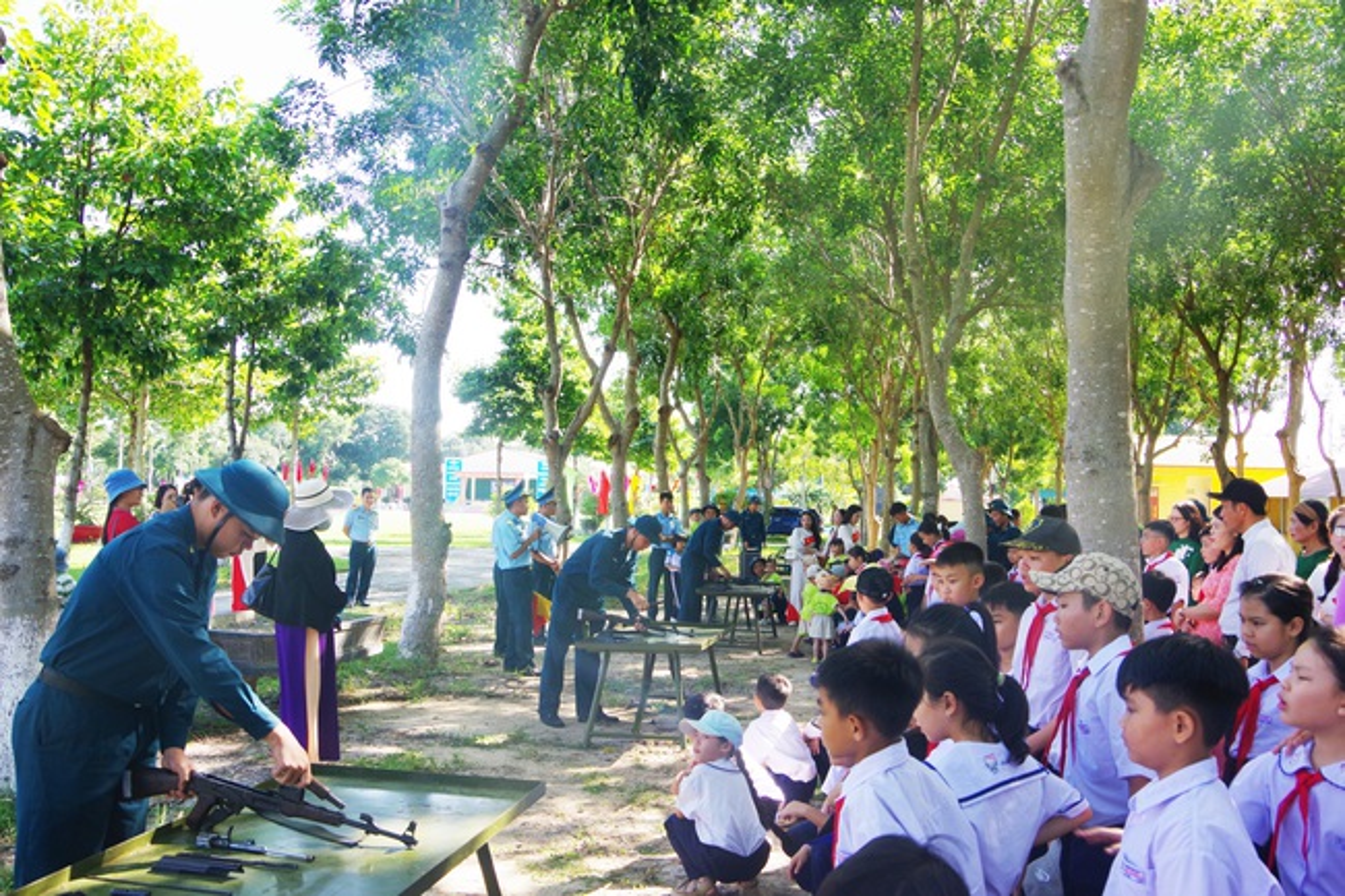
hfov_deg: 60.3
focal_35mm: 31
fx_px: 1158
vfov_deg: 42.3
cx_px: 672
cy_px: 448
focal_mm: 21
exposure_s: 1/100
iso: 400
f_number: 8
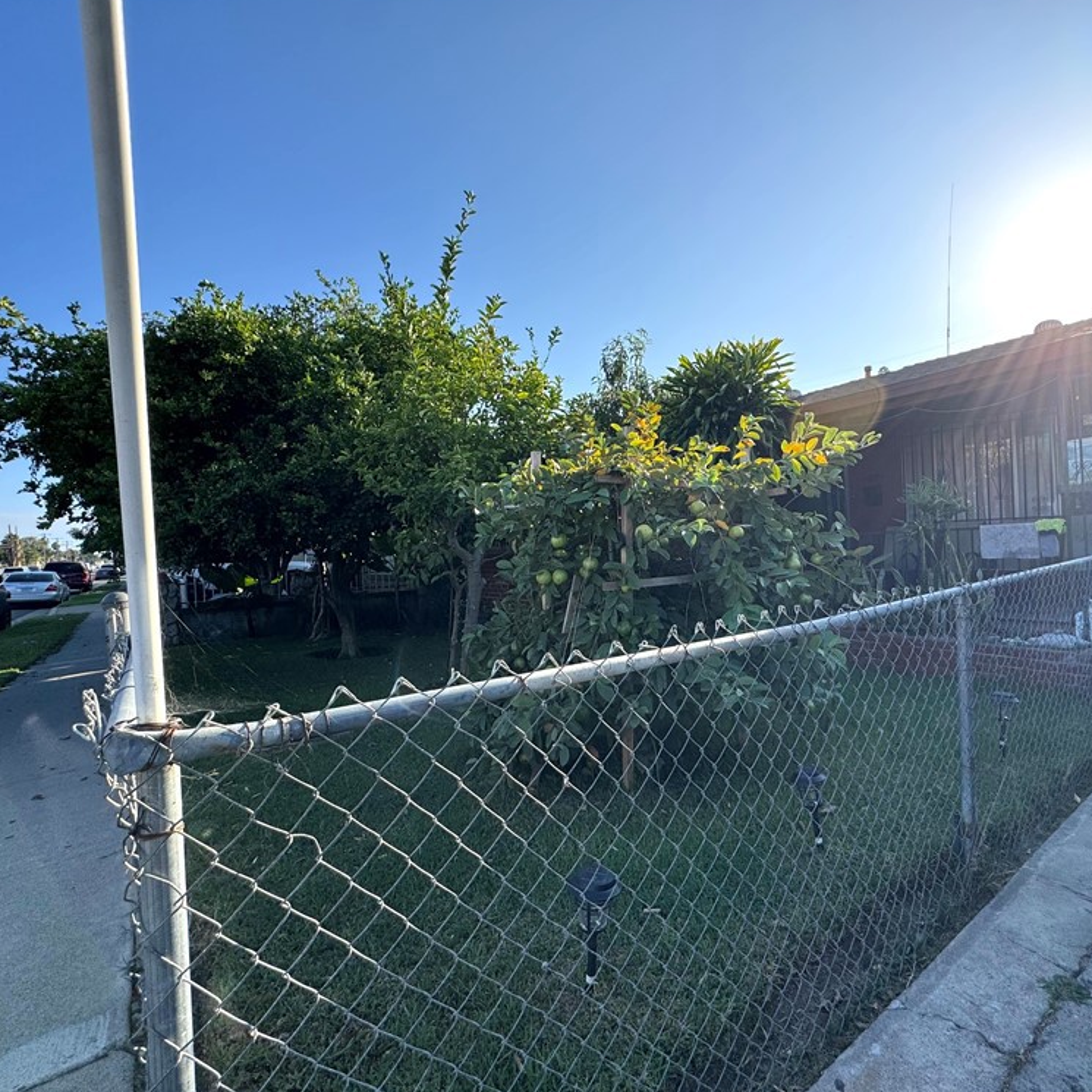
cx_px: 645
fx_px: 607
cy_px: 541
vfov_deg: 84.0
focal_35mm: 17
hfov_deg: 83.1
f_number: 2.2
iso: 40
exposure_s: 1/1063
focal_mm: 2.22
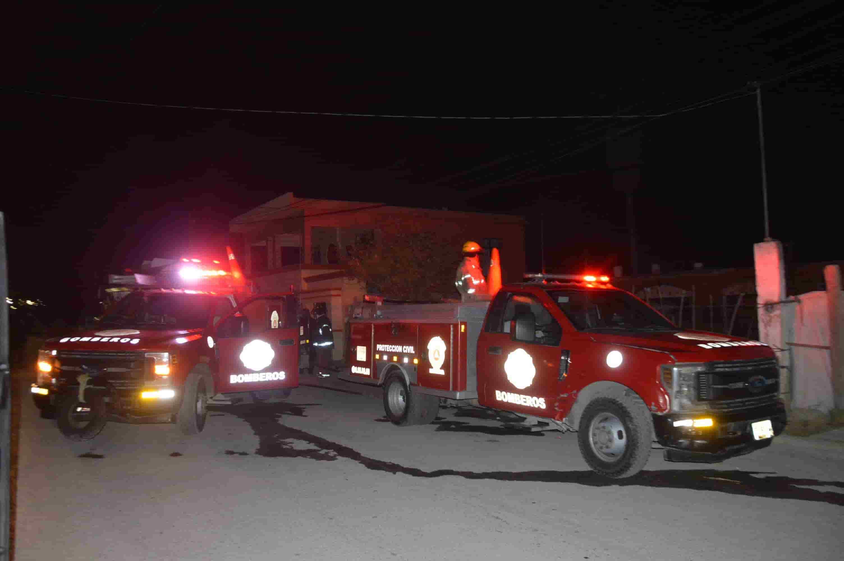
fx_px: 1230
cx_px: 422
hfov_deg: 37.9
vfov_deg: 25.7
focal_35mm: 52
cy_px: 280
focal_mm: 35
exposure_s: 1/60
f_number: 4.5
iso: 1400
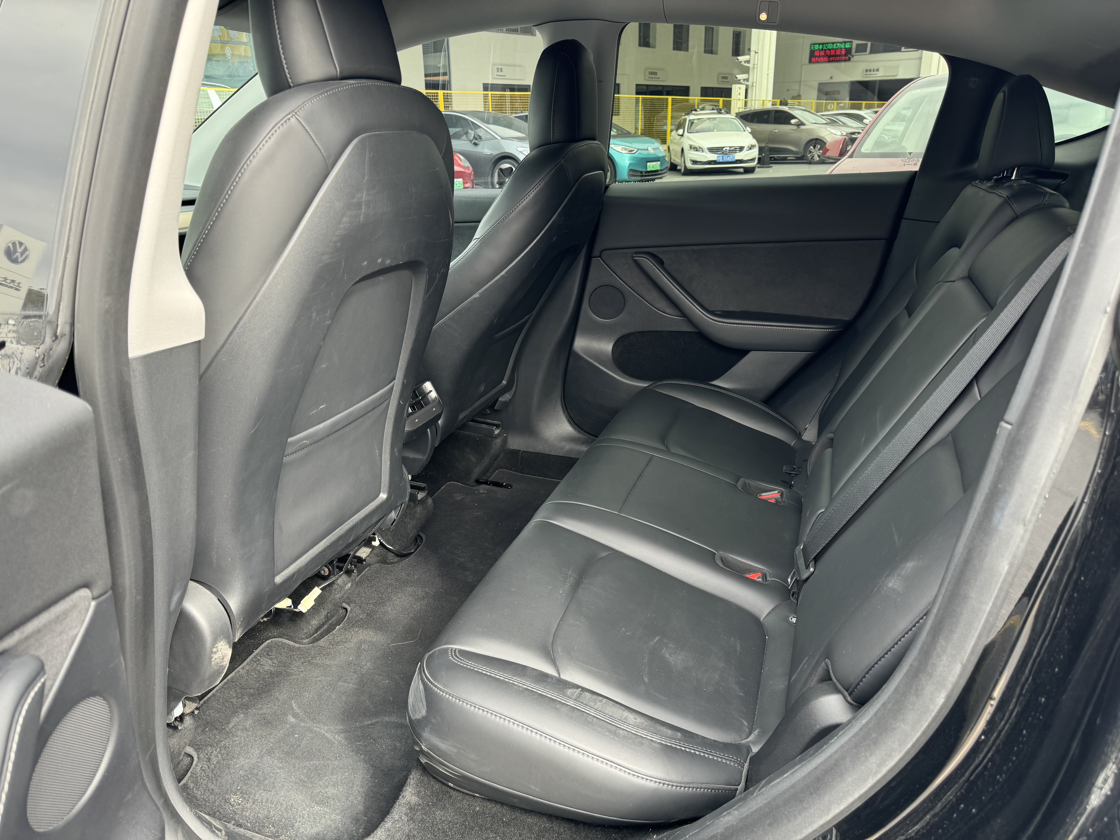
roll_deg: +1.7
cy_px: 420
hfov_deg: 71.6
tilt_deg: -20.3
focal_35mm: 24
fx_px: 777
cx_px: 560
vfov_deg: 56.8
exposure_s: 1/121
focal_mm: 6.76
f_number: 1.78
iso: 80
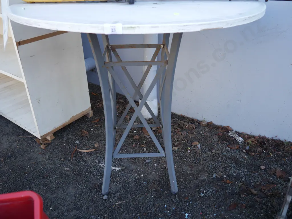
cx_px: 146
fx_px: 270
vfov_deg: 44.2
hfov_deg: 56.8
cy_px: 110
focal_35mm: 32
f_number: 3.6
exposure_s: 1/125
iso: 200
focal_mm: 16
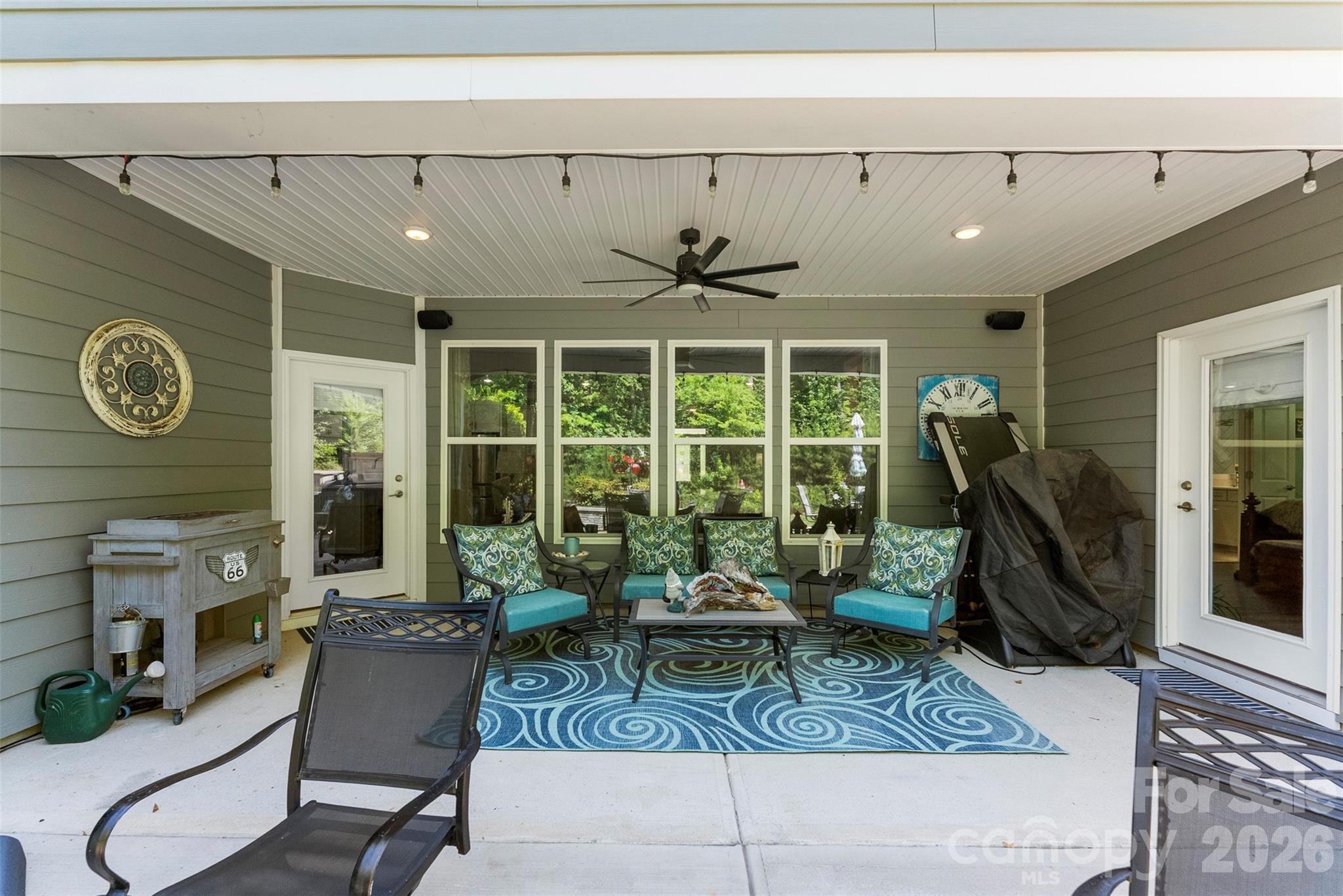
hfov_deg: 104.2
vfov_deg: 81.2
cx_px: 672
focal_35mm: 14
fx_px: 522
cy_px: 448
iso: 2000
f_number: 7.1
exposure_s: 1/250
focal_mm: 14
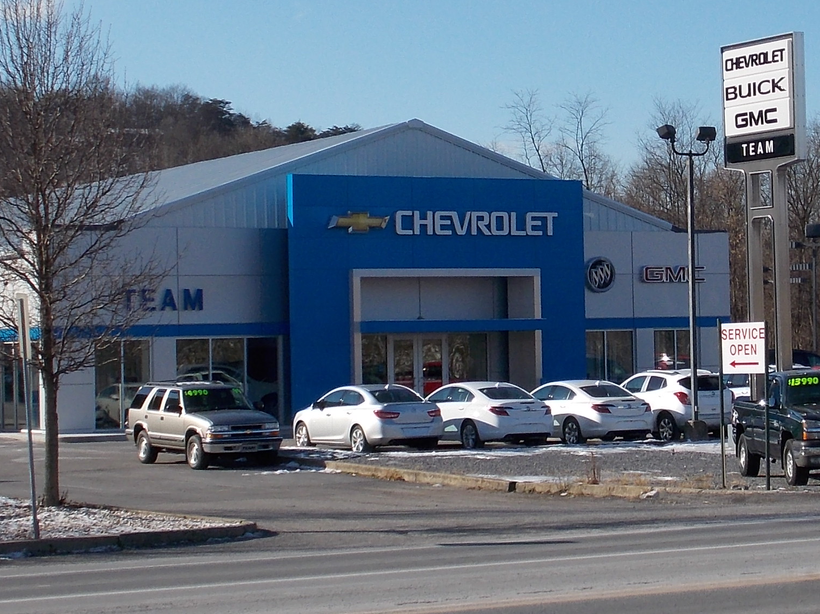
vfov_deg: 14.9
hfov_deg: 19.7
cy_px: 281
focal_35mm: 99
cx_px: 586
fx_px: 2345
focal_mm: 8.1
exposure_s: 1/800
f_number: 3.7
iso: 80
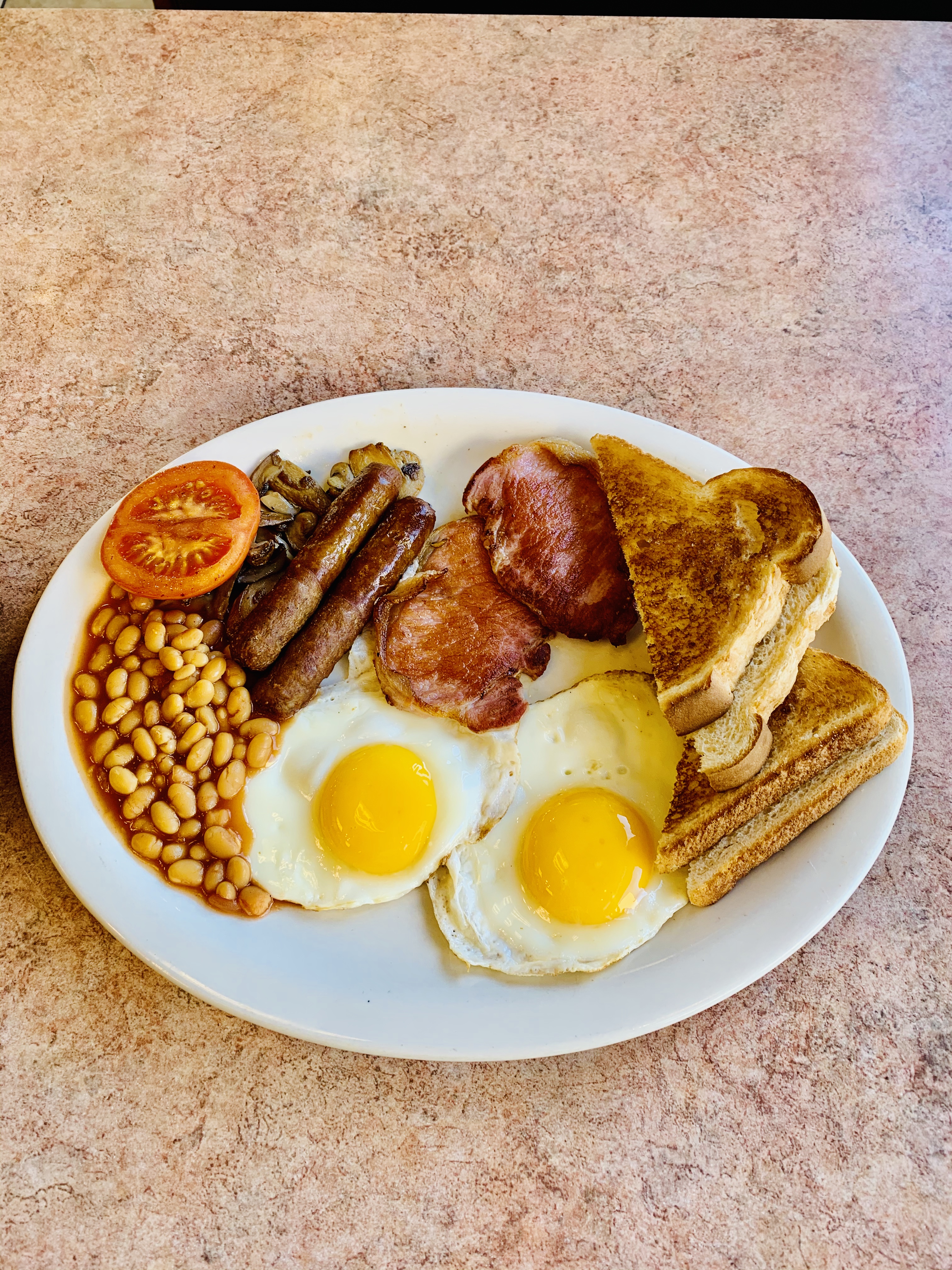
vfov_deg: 67.3
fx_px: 953
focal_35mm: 26
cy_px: 635
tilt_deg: -64.6
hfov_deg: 53.1
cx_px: 476
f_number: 1.8
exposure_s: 1/120
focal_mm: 4.25
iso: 64
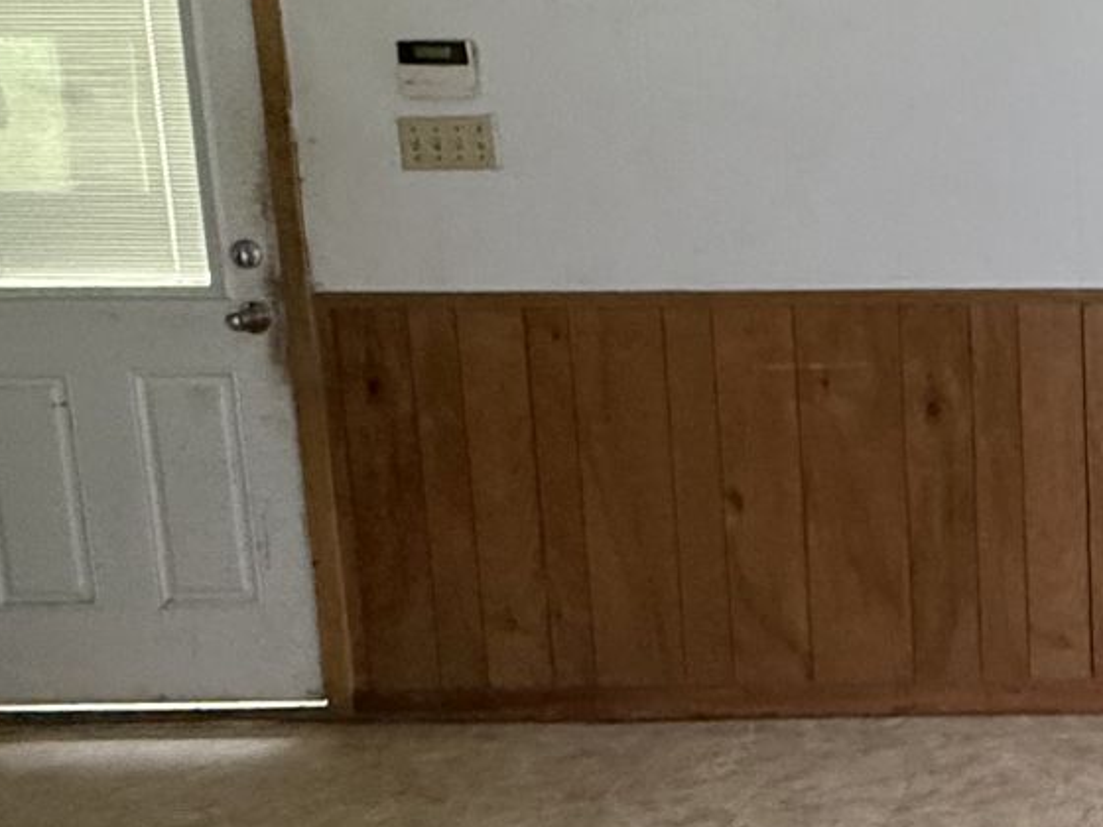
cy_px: 311
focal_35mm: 50
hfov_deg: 30.3
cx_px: 1434
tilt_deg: -7.6
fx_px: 1593
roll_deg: +0.1
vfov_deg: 29.0
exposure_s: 1/60
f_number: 2.2
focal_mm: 2.22
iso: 500
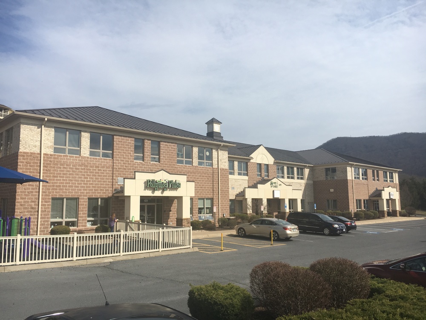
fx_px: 357
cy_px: 160
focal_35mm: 29
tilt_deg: +5.0
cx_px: 213
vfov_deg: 48.2
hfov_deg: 61.7
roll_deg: +0.9
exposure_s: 1/2849
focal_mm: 4.15
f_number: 2.2
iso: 25
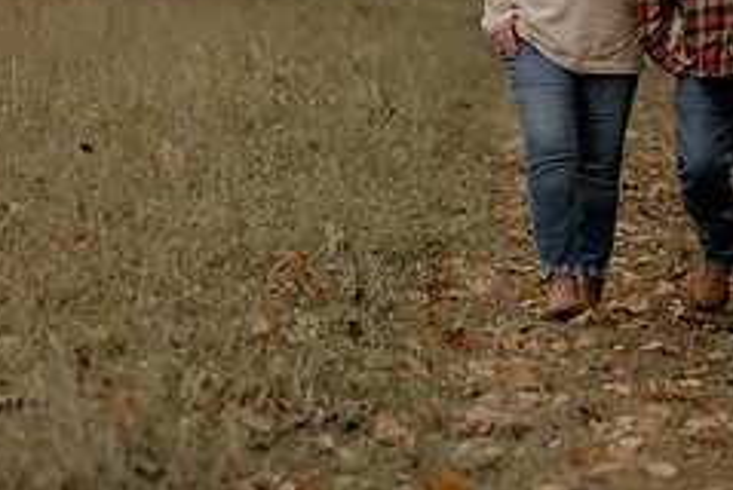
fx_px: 4199
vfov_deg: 6.7
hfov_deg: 9.9
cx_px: 644
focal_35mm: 206
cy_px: 11
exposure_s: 1/2500
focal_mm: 85
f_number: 1.8
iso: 250
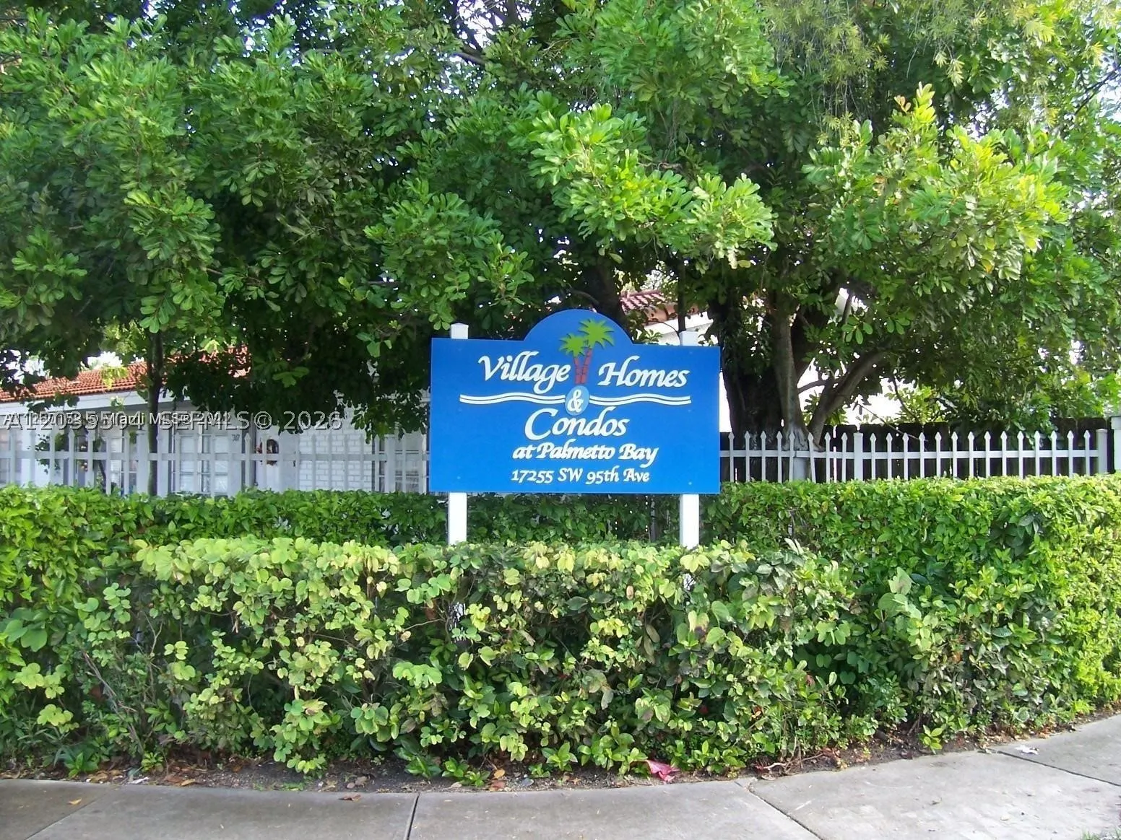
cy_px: 420
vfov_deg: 41.8
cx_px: 560
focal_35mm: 34
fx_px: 1101
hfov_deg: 54.0
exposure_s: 1/90
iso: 80
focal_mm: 5.6
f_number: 2.7
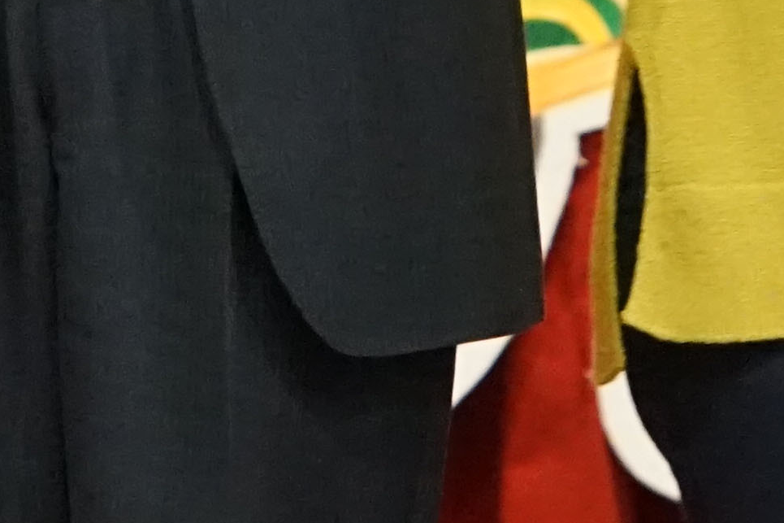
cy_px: -493
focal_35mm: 622
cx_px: -912
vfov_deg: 2.2
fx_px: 13543
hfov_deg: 3.3
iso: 6400
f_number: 5.6
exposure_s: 1/40
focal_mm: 100
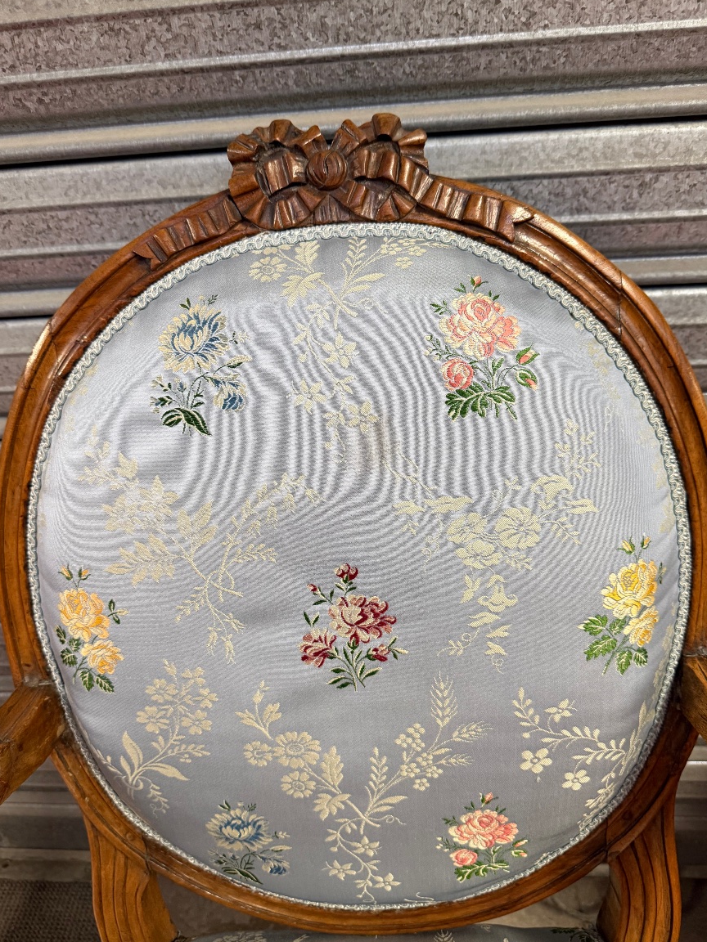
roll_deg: +6.0
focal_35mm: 25
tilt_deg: -32.0
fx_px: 681
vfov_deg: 69.4
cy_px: 470
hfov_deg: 54.9
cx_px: 354
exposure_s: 1/50
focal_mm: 6.76
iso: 320
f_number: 1.78
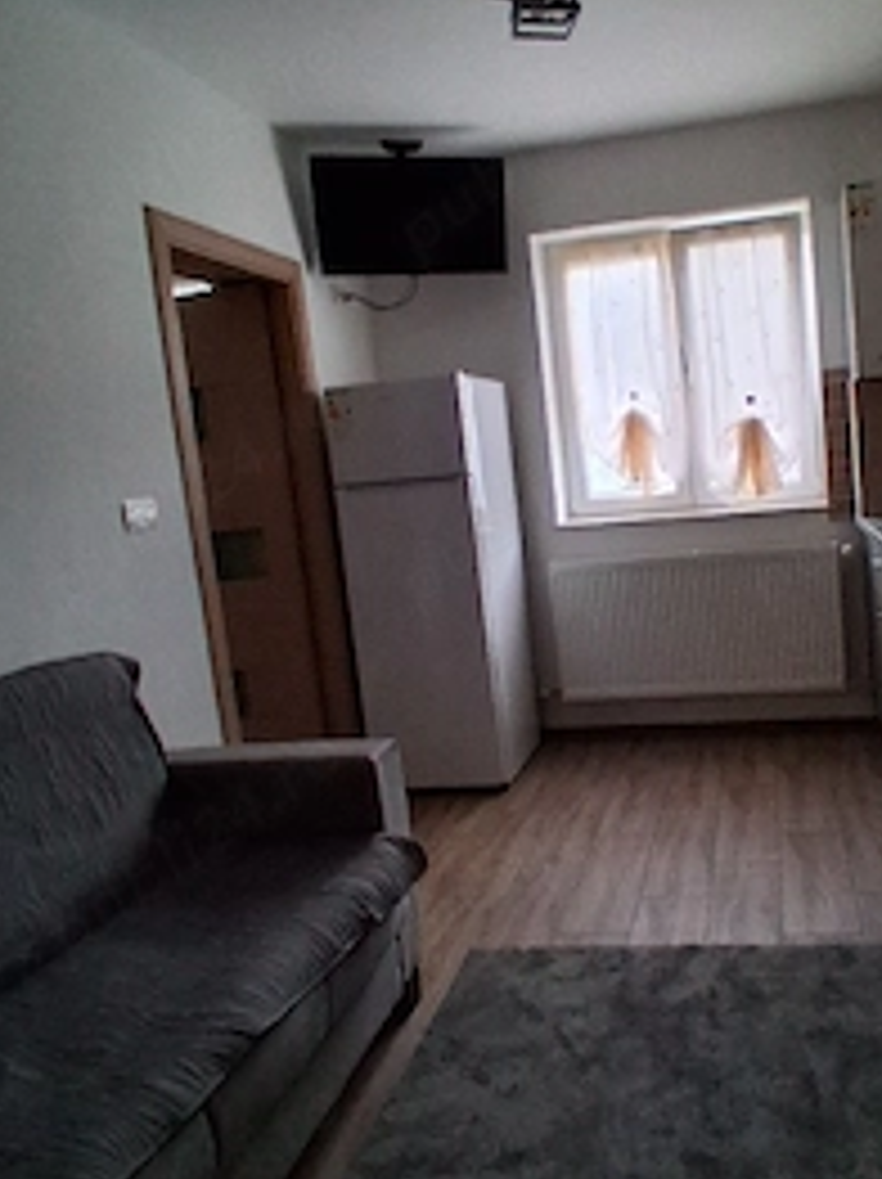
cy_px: 549
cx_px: 634
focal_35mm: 26
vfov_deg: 67.3
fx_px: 885
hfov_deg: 51.3
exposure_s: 1/33
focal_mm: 1.4
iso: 400
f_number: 2.2
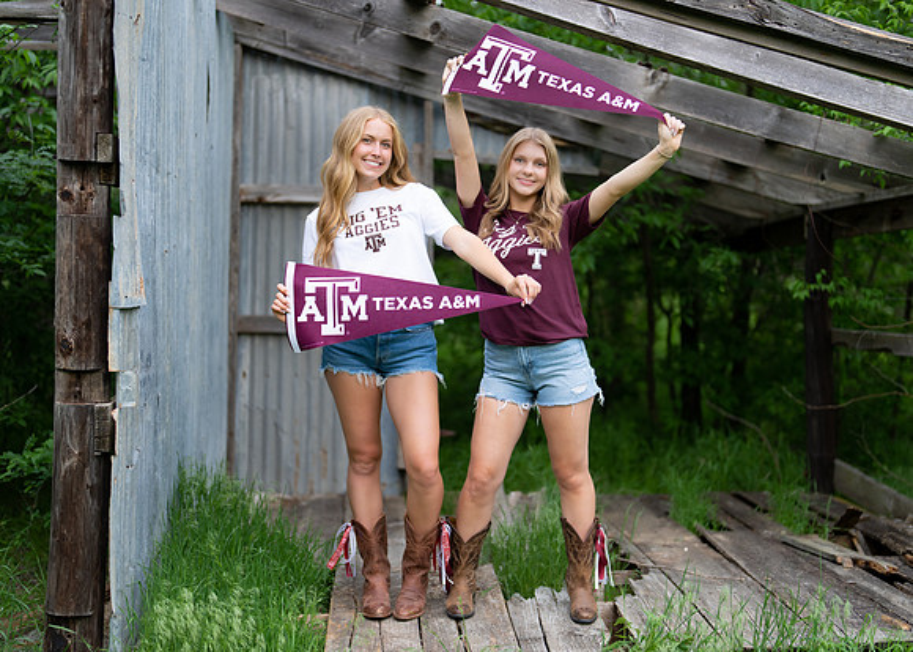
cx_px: 486
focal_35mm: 54
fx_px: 1411
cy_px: 325
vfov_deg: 26.0
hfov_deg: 35.9
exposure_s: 1/640
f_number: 1.2
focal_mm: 50
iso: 125
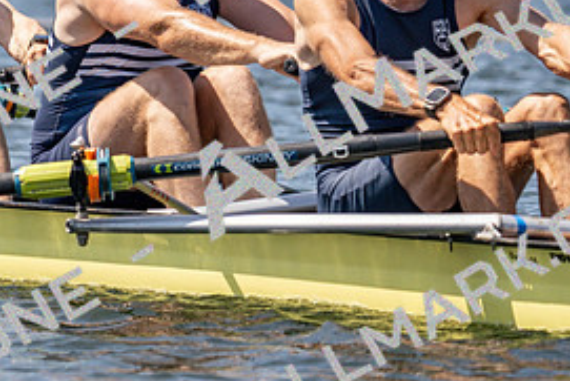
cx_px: 19
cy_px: 41
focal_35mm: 515
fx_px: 8158
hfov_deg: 4.0
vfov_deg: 2.7
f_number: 5.6
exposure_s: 1/2000
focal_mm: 241
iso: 320
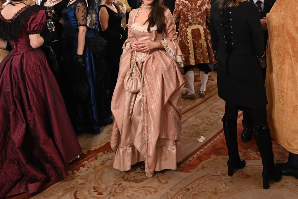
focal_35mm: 36
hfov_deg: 52.9
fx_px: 298
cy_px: 21
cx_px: 175
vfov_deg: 34.8
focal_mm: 19
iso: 4000
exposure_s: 1/30
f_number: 2.8
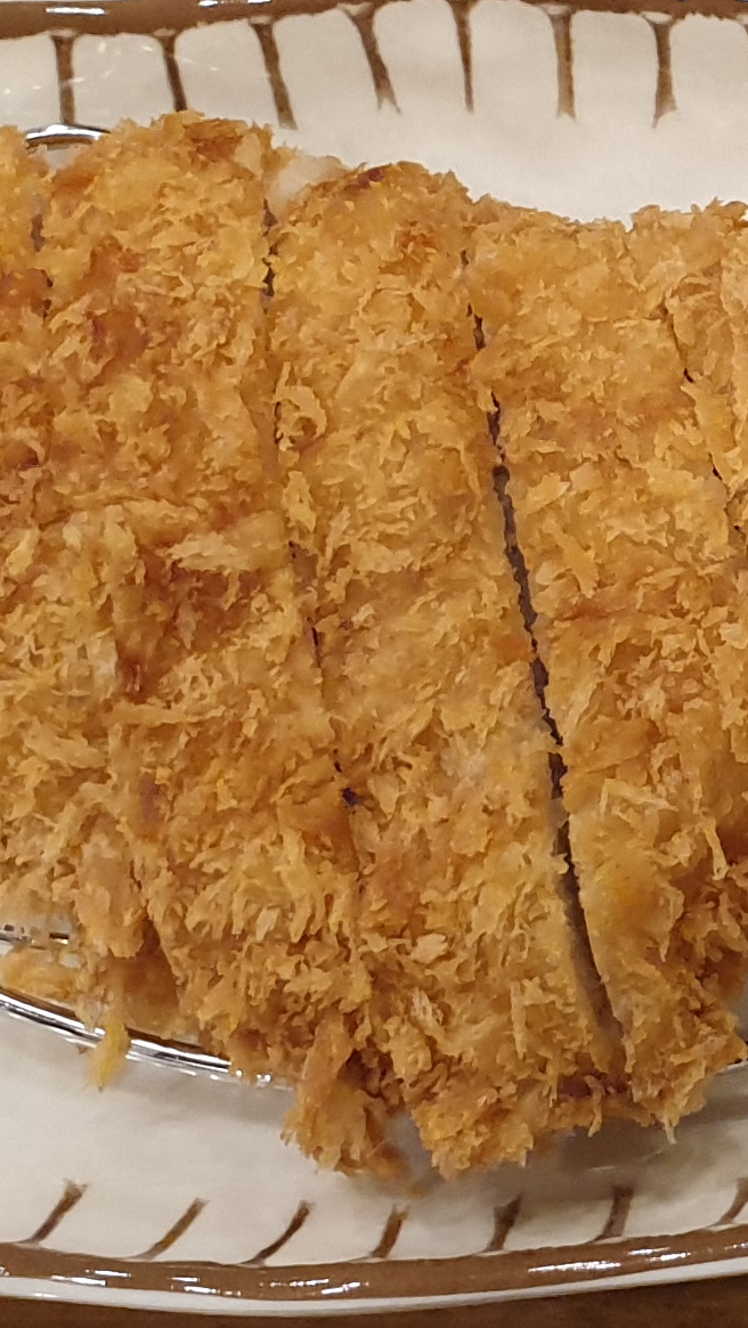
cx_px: 1393
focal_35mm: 98
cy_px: -7
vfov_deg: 21.0
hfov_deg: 11.4
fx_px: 3453
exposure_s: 1/60
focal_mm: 4.3
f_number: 2.4
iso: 320
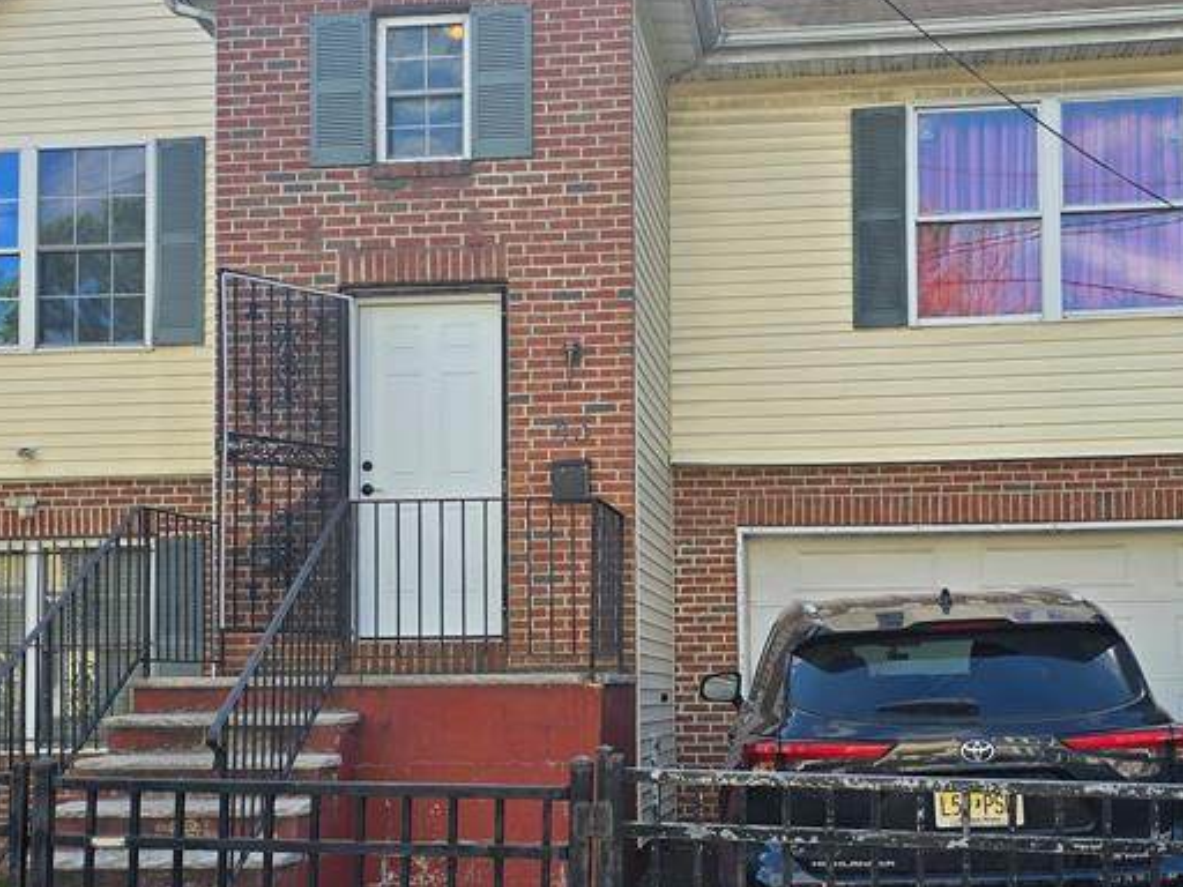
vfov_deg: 31.3
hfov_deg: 41.2
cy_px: 577
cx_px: 617
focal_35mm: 46
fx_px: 1572
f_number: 1.7
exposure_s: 1/376
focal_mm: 6.3
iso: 12
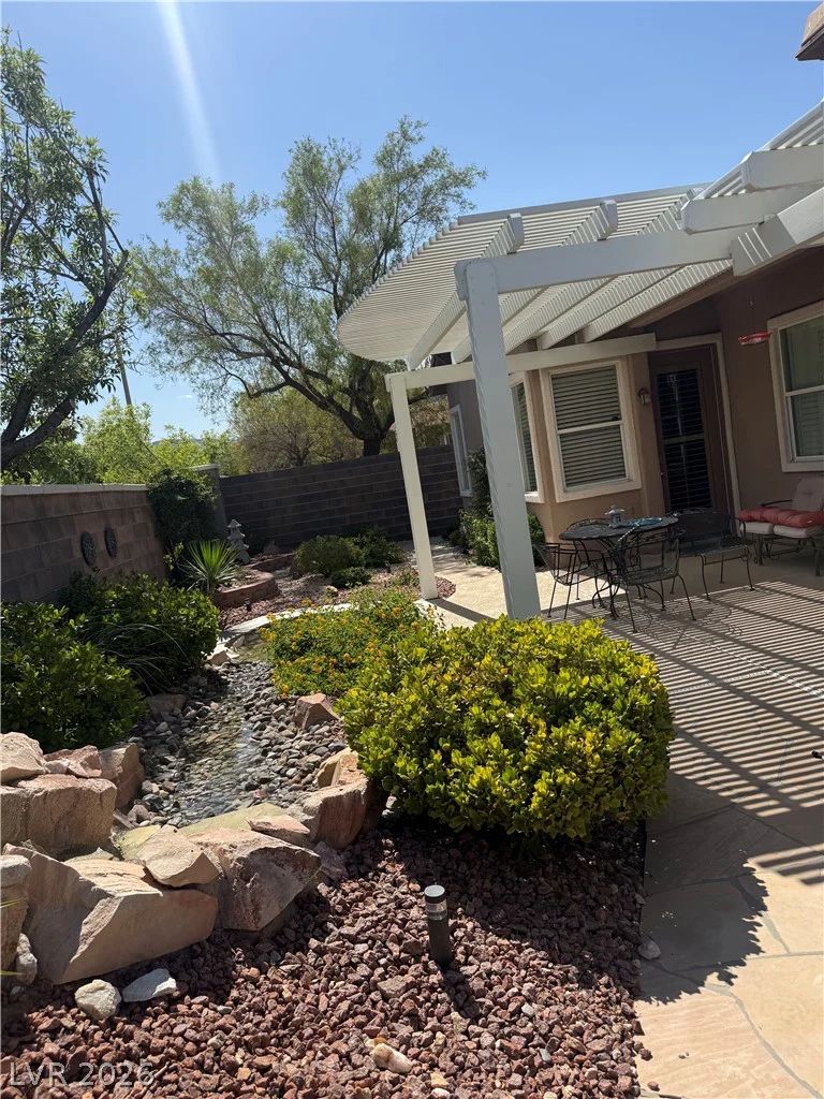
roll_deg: +9.0
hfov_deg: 56.8
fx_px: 762
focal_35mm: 24
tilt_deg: -5.5
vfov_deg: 71.6
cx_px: 412
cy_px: 550
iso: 80
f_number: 1.78
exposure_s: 1/4673
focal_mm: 6.76
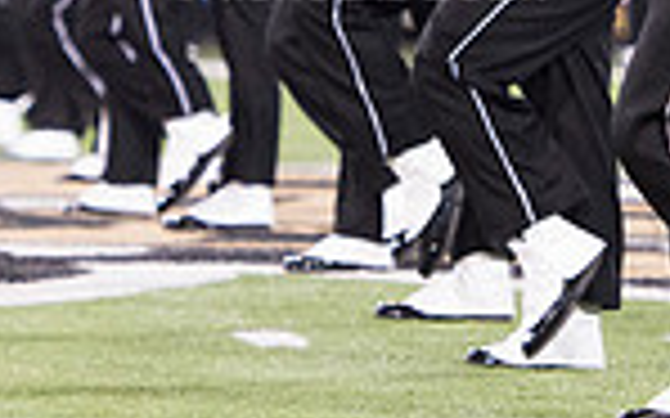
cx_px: 360
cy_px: -216
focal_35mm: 535
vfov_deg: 2.4
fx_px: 9765
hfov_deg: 3.9
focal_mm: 135
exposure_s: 1/400
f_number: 2.8
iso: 2500
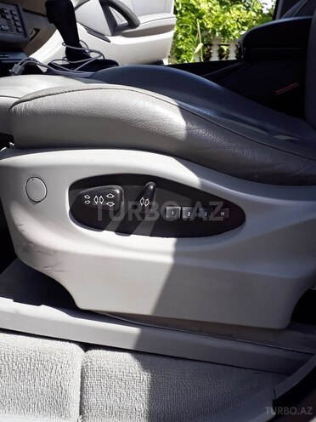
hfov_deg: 51.4
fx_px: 329
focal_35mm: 27
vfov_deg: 65.3
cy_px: 211
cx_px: 158
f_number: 1.9
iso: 40
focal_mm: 3.6
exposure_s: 1/520
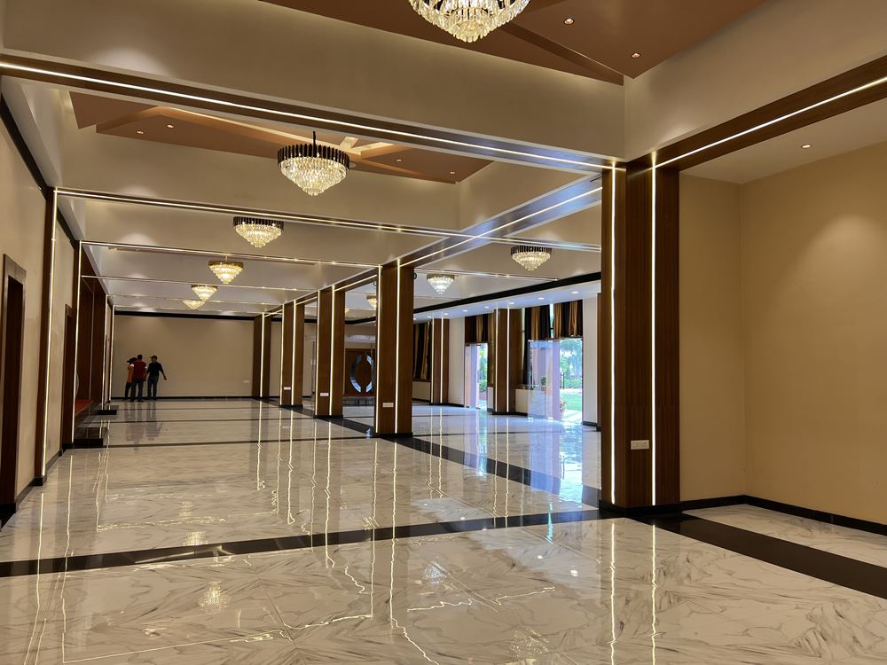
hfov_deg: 67.3
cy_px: 332
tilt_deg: +2.8
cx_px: 444
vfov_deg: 53.1
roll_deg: -0.4
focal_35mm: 26
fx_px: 666
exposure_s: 1/100
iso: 32
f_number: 1.5
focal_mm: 5.7
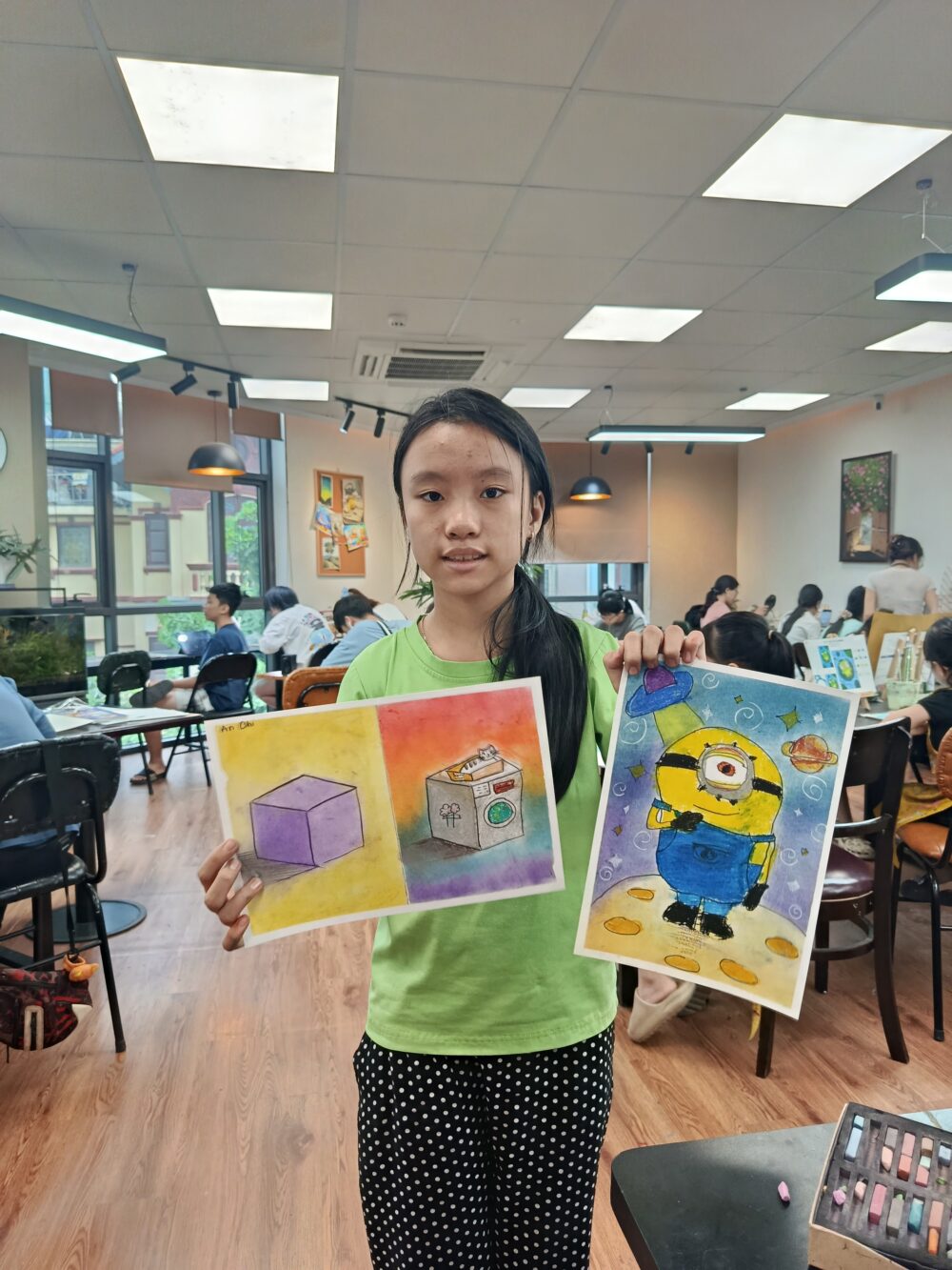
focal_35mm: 24
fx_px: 880
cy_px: 635
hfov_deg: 56.8
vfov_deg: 71.6
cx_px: 476
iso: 546
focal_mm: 5.24
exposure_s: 1/100
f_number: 1.7
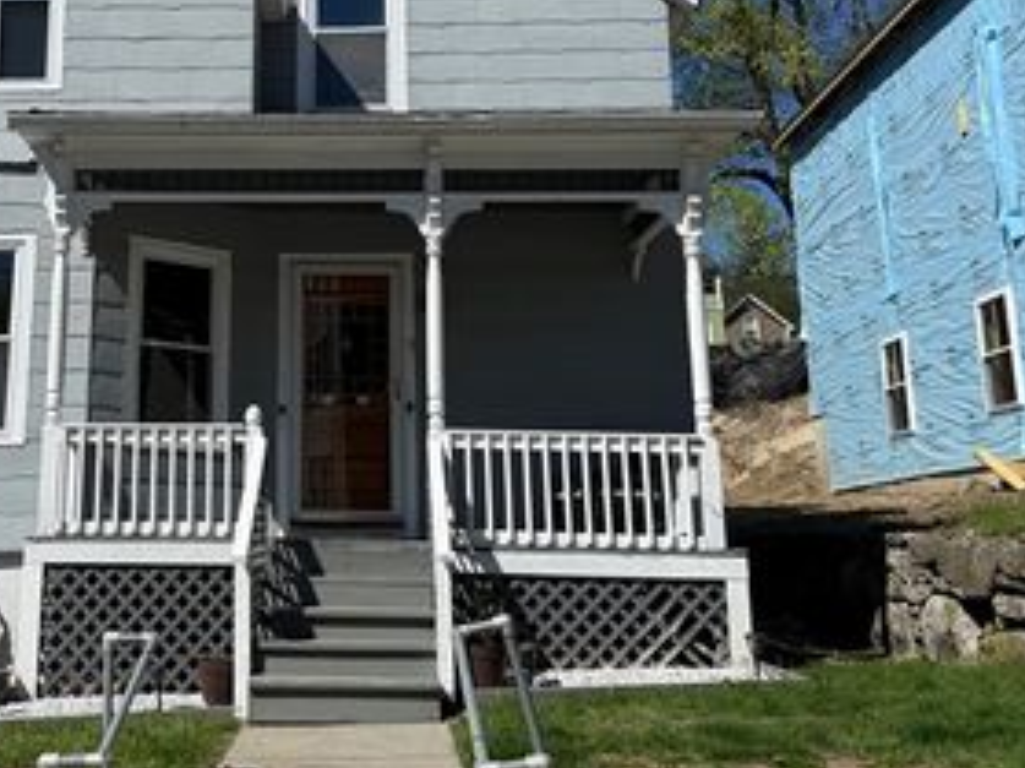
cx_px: 276
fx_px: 1273
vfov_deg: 33.2
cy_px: 237
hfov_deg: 42.7
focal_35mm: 43
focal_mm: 6.76
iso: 80
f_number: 1.78
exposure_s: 1/7353
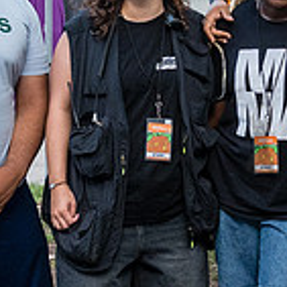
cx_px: 241
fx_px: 1407
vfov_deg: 11.6
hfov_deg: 11.6
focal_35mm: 150
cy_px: 53
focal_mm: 24
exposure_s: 1/1250
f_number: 4.5
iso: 1000
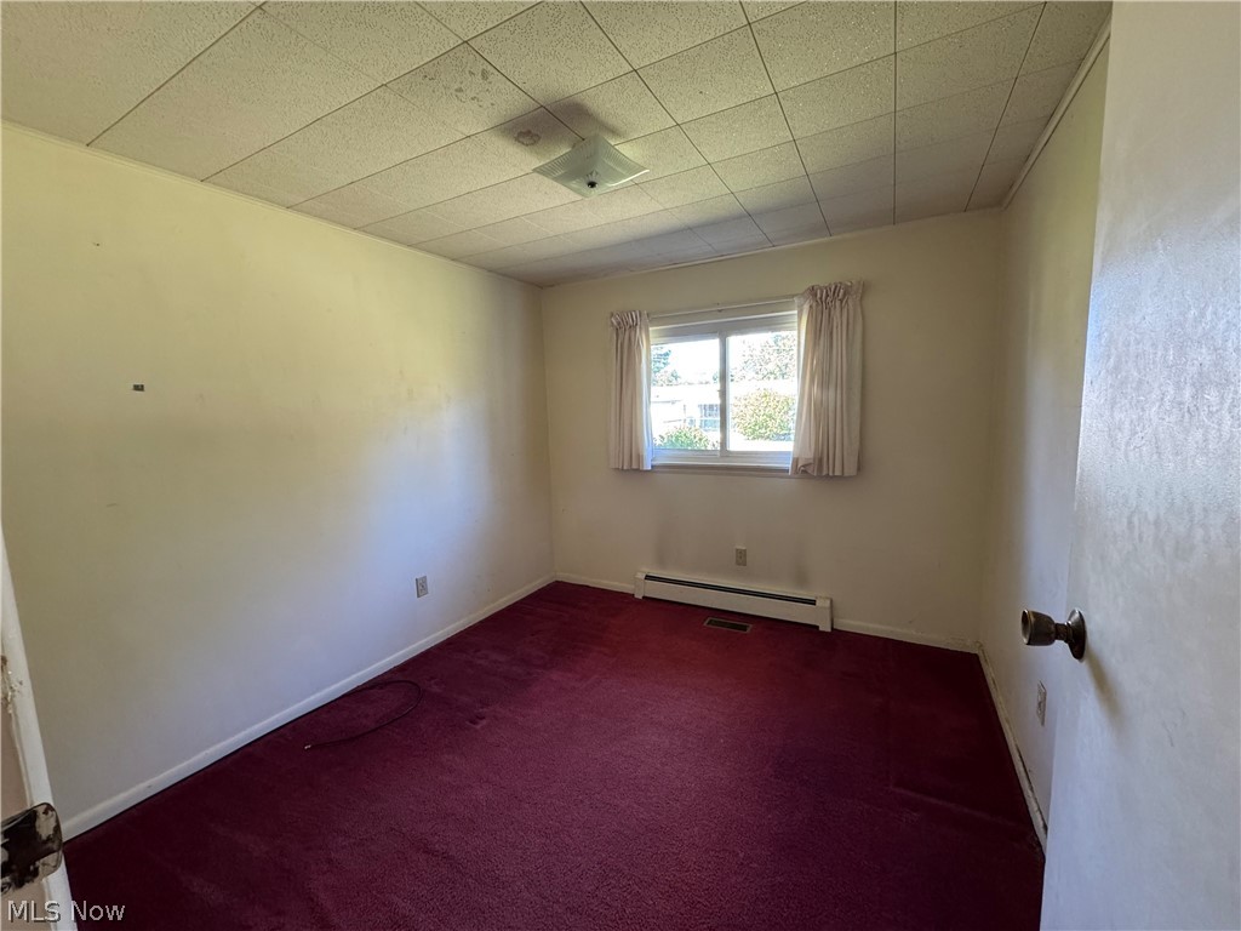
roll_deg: +1.8
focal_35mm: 14
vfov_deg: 85.7
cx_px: 620
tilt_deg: -6.8
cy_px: 466
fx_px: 502
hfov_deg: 102.1
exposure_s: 1/95
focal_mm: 2.22
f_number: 2.2
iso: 320
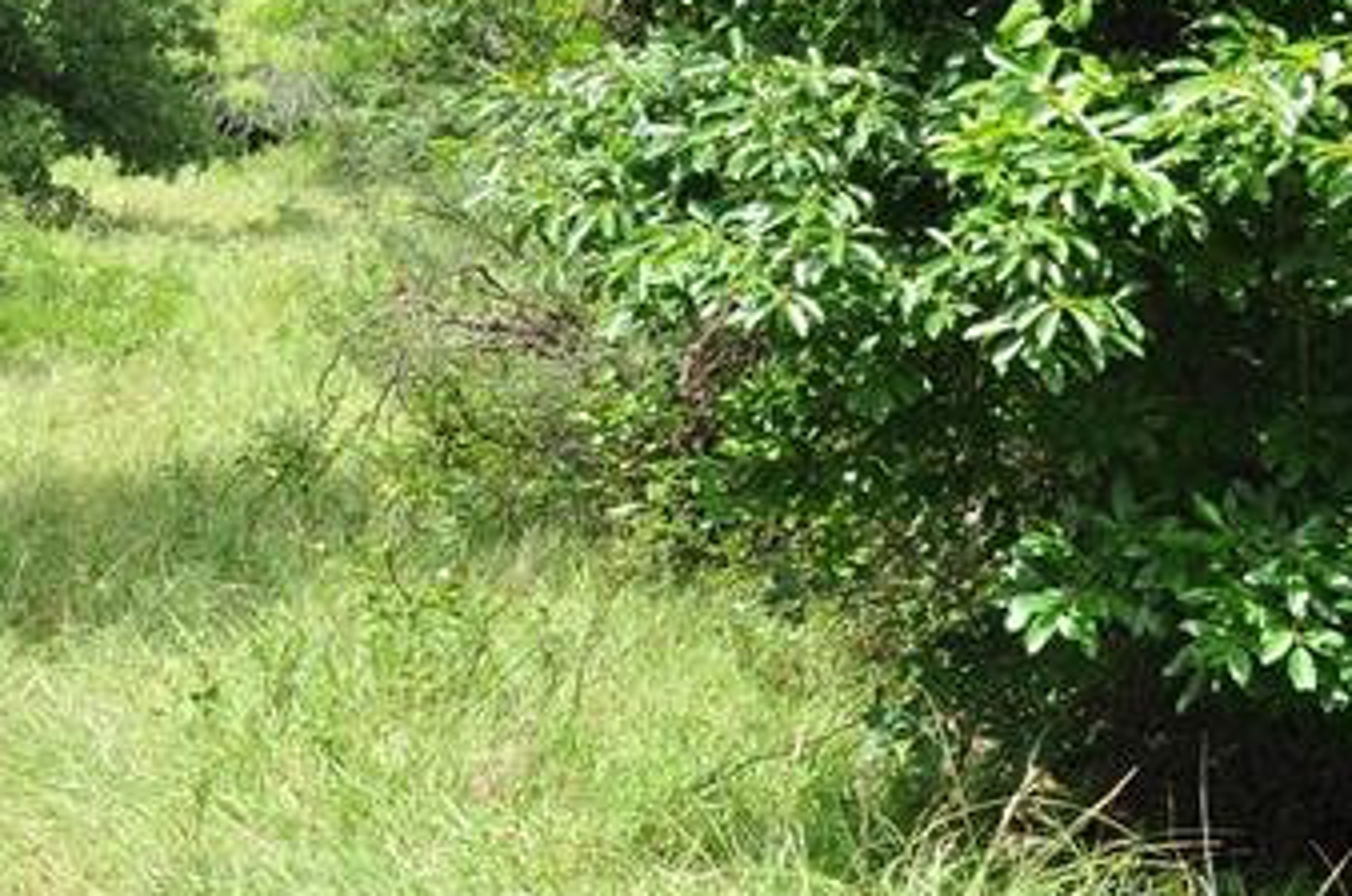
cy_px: 152
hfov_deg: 21.7
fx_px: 3411
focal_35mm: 91
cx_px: 24
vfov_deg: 14.9
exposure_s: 1/160
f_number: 9
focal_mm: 20
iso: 200
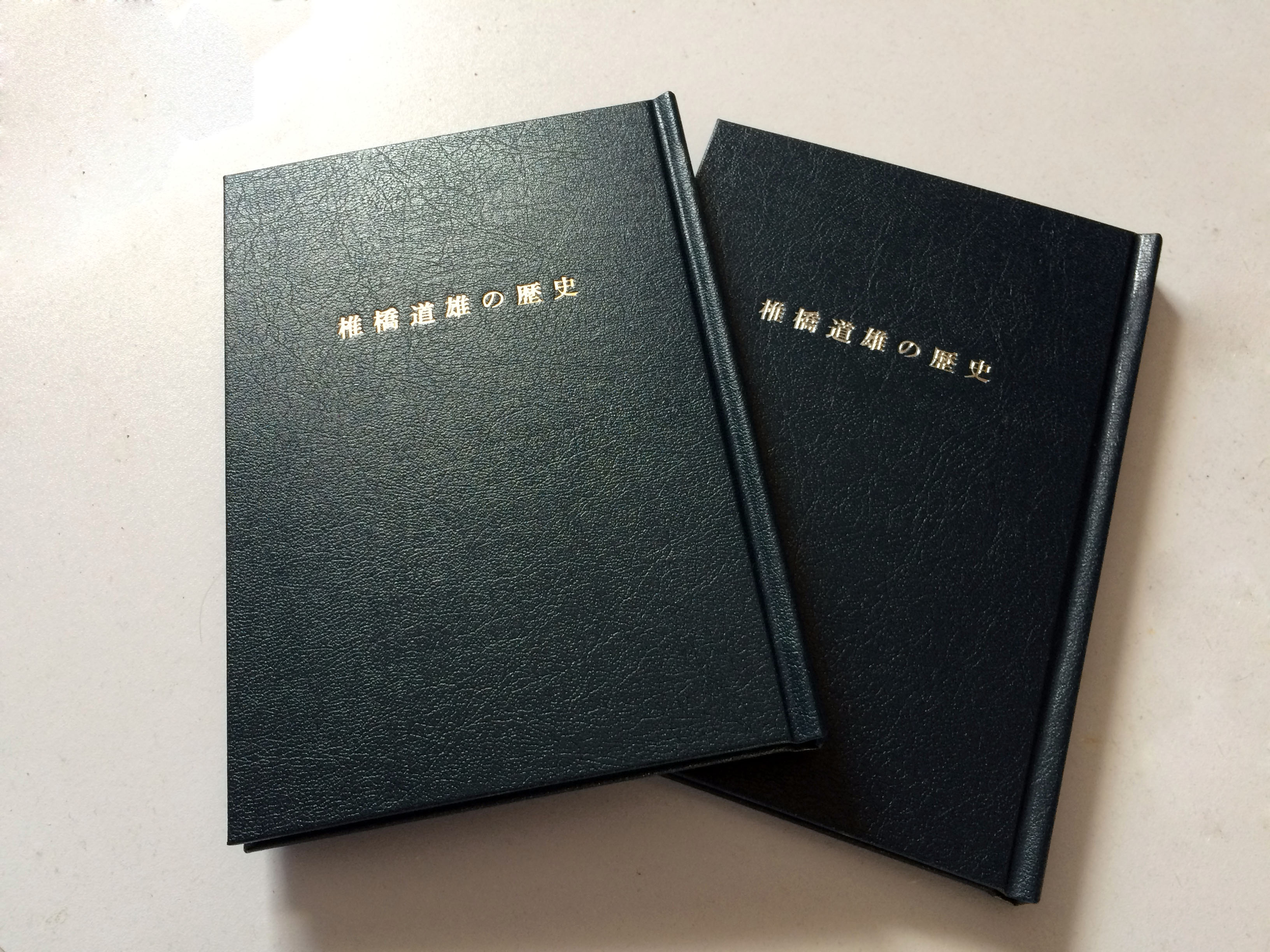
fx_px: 1064
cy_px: 476
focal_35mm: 29
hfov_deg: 61.7
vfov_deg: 48.2
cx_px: 635
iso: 100
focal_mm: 4.15
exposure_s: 1/30
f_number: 2.2
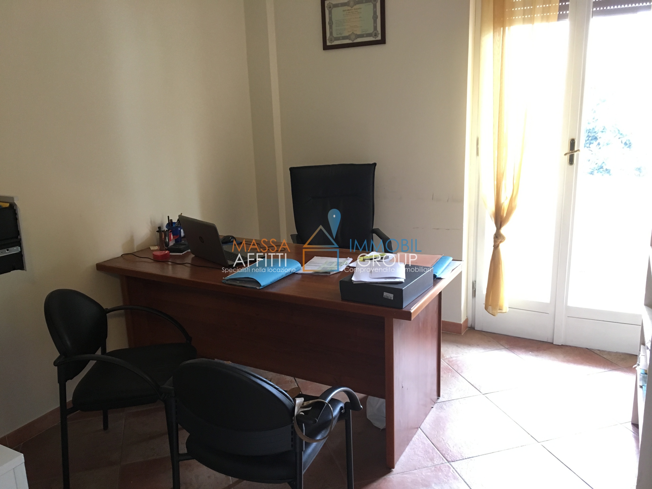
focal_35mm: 29
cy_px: 244
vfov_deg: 48.2
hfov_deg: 61.7
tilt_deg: -15.0
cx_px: 326
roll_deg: +1.1
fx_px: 546
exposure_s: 1/33
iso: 160
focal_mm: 4.15
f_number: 2.2
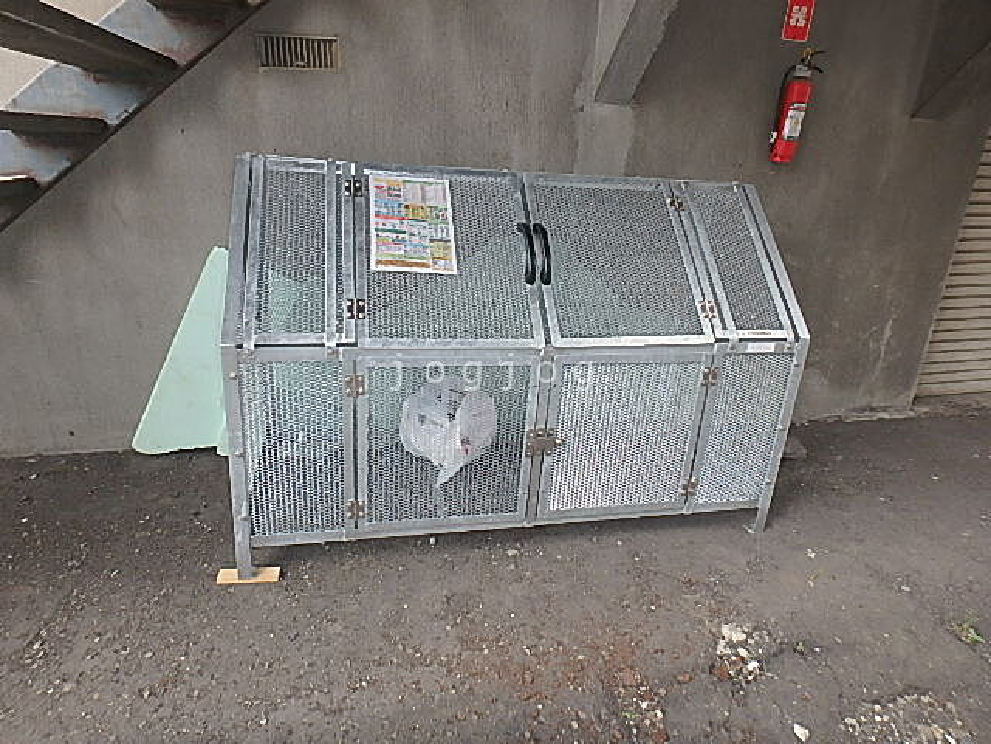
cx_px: 496
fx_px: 601
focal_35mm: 21
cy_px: 372
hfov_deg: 79.0
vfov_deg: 63.4
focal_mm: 3.7
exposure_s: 1/50
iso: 200
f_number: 3.5
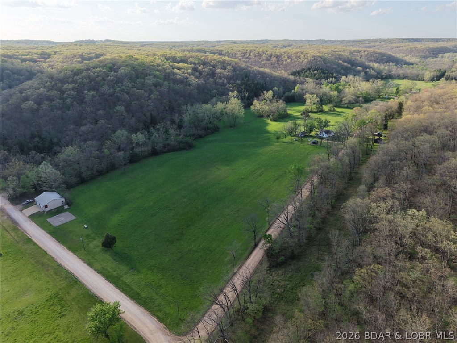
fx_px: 317
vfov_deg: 56.8
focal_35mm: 24
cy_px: 172
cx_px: 228
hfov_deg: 71.6
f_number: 1.8
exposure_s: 1/3000
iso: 400
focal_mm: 8.67
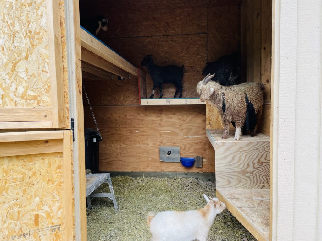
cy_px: 120
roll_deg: -0.1
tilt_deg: -2.6
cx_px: 161
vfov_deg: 53.1
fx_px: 242
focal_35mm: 26
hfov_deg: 67.3
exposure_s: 1/206
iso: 32
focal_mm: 4.2
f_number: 1.6
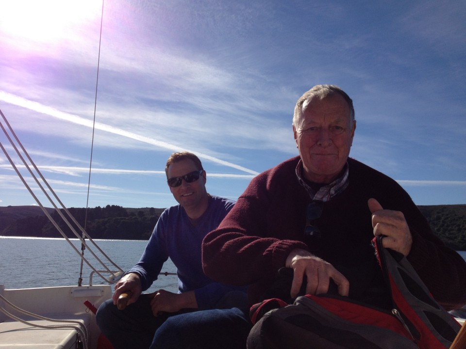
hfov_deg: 52.6
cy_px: 174
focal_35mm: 35
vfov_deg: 40.7
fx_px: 471
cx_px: 233
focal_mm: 4.28
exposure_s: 1/3953
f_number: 2.4
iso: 50
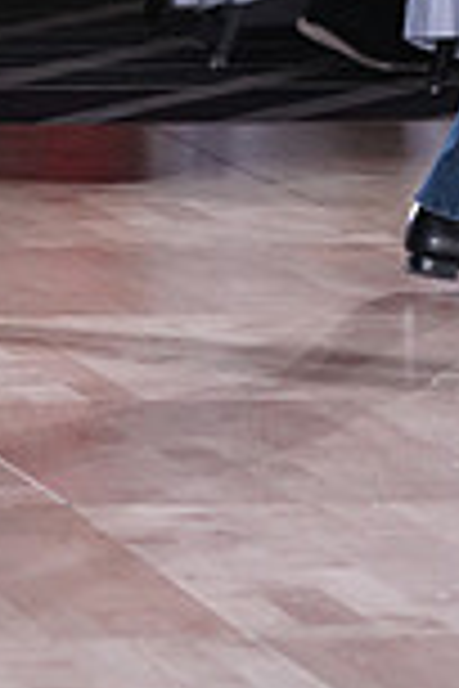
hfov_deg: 3.1
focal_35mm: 439
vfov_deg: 4.7
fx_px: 8395
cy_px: -346
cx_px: 259
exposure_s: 1/400
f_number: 4
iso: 1600
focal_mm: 116
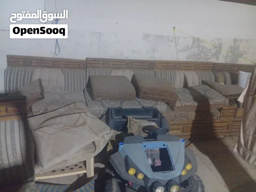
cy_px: 96
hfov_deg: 65.3
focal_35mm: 27
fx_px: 200
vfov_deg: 51.4
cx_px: 128
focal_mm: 3.84
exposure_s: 1/20
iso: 1117
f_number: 1.8
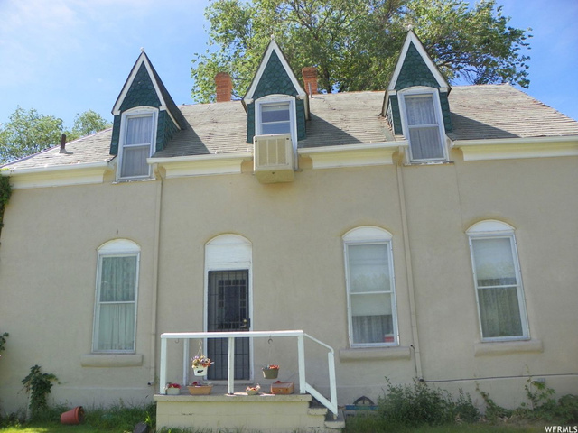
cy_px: 216
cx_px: 289
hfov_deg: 67.3
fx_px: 434
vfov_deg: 53.1
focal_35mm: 26
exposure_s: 1/320
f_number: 4
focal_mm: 4.6
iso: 64
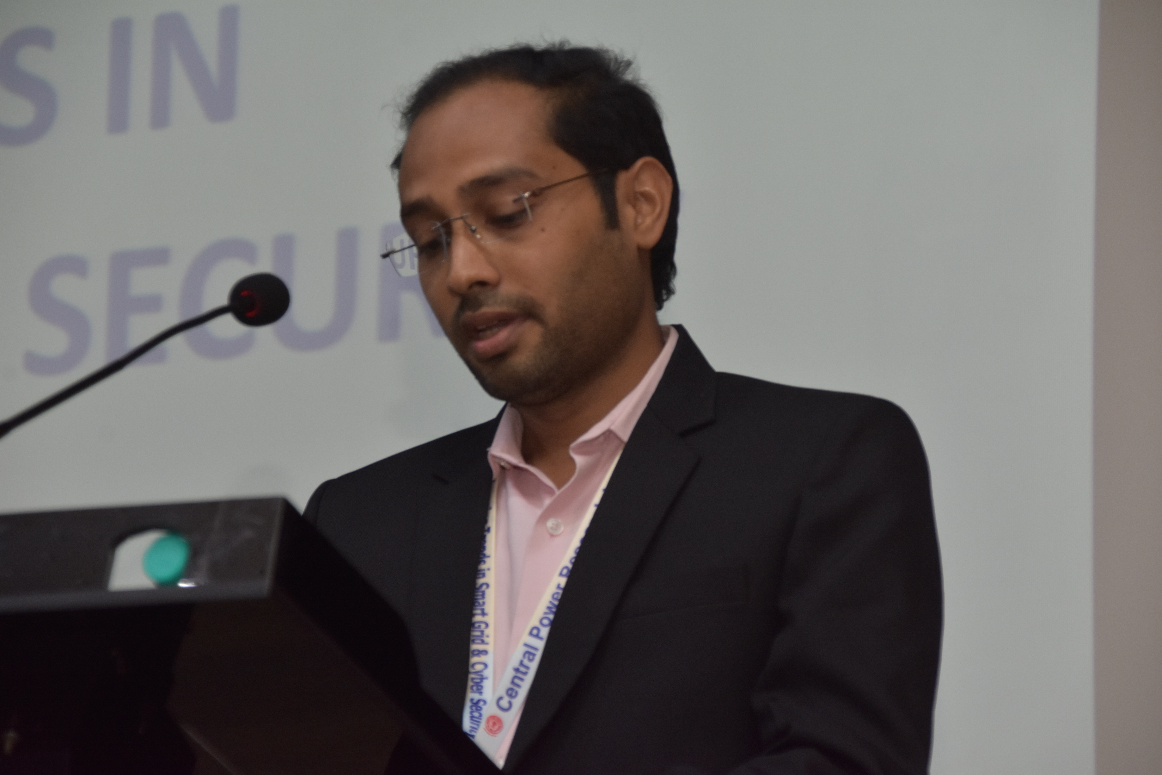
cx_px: 581
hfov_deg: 13.0
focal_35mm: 158
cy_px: 388
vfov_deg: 8.7
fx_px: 5083
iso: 800
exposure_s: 1/60
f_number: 7.1
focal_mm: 105
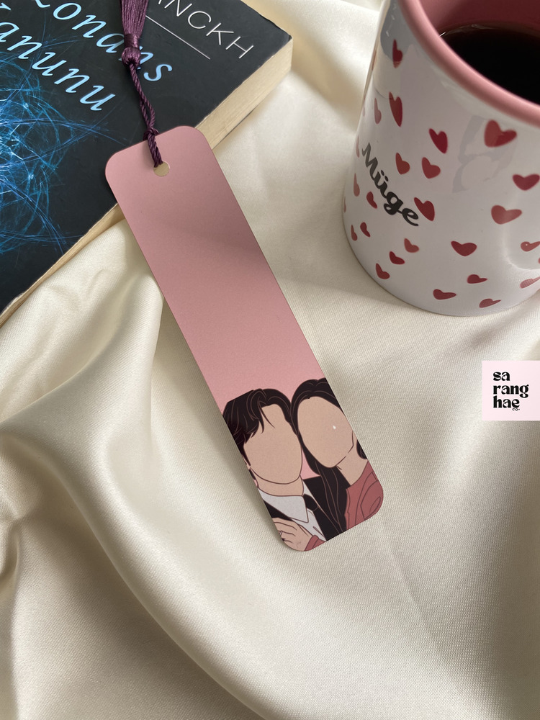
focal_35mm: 26
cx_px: 270
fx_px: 541
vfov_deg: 67.3
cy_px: 360
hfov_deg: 53.1
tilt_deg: -73.6
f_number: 1.8
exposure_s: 1/121
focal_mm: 4.25
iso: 50
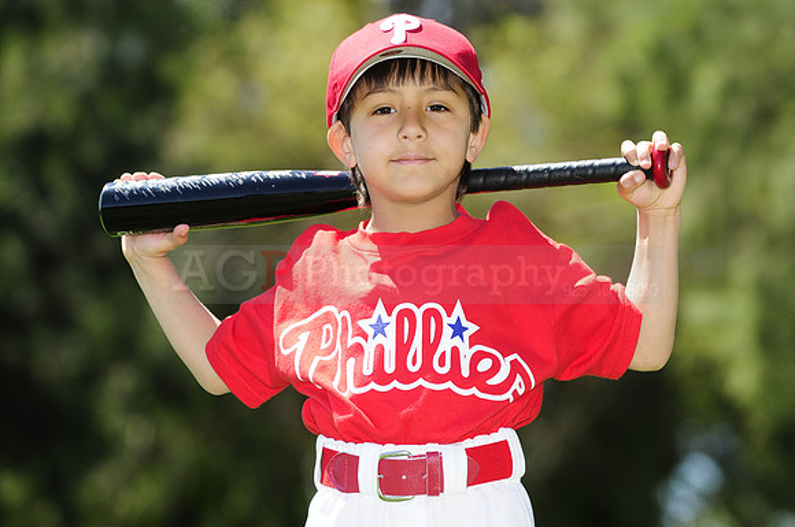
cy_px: 264
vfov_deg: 7.3
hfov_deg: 11.0
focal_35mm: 188
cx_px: 398
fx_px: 4135
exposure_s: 1/800
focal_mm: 125
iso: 200
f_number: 4.5
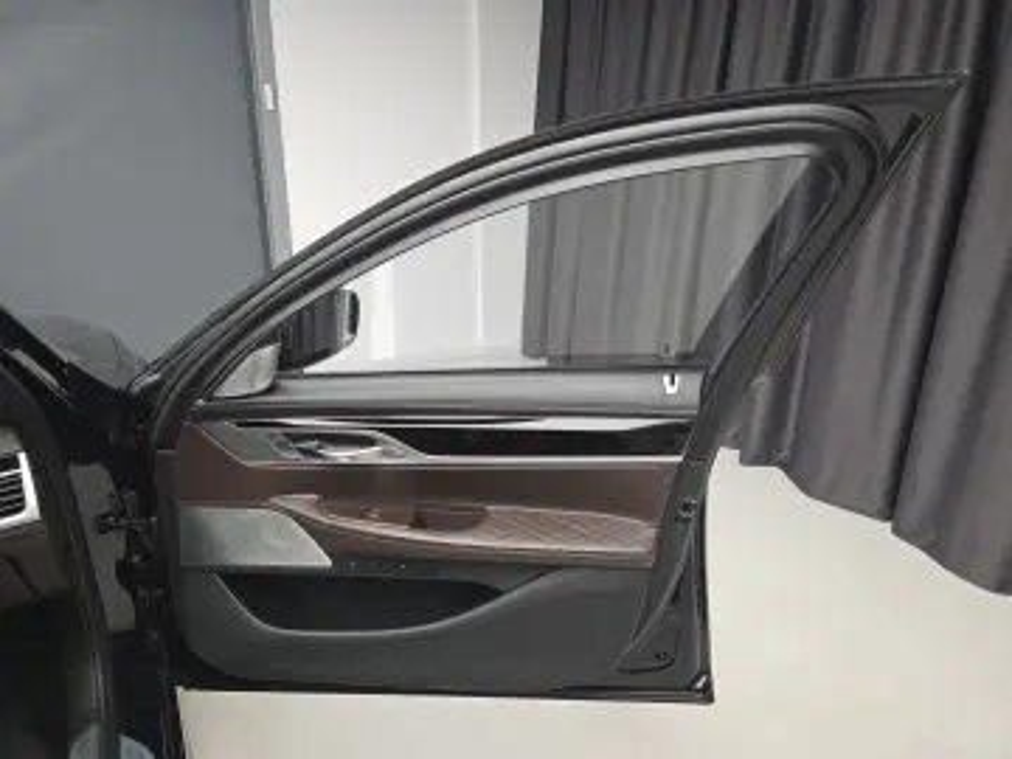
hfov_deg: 73.9
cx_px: 506
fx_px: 672
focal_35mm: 23
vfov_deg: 58.9
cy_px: 380
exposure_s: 1/100
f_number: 1.7
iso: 200
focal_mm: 6.3
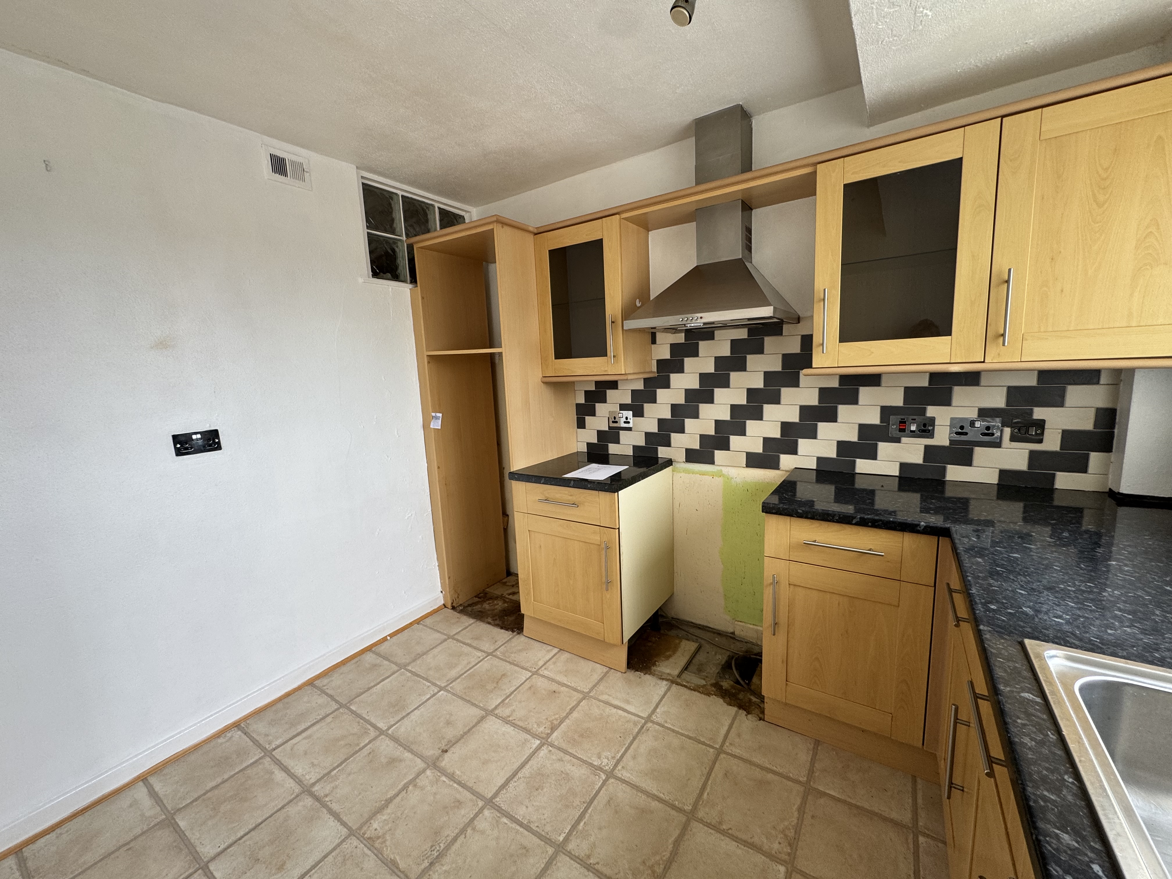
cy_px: 440
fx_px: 474
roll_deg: +2.8
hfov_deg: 102.1
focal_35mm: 14
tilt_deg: -8.3
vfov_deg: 85.7
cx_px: 586
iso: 80
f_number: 2.2
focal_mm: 2.22
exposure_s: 1/99
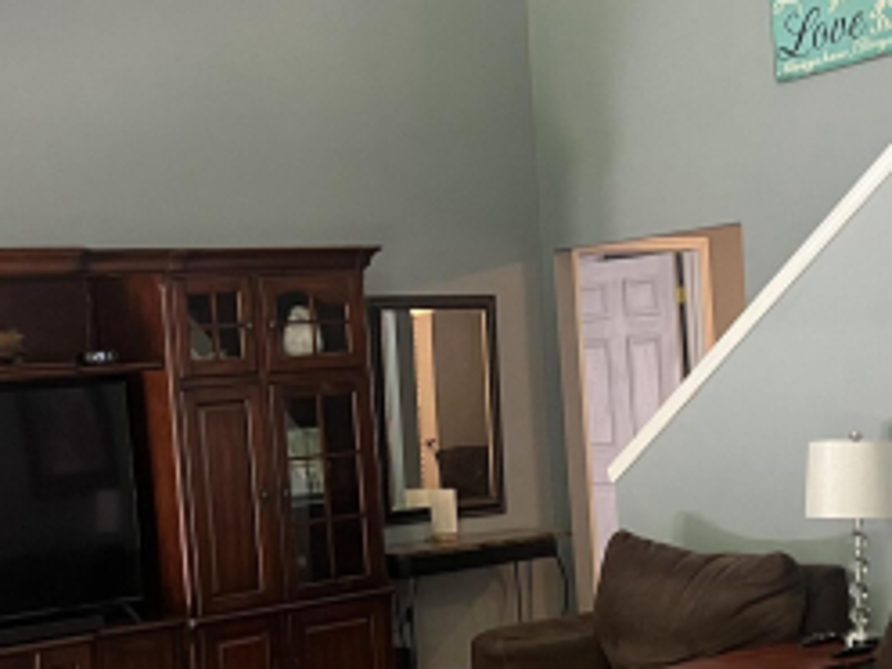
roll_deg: +4.4
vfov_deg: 21.0
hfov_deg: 27.8
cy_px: 385
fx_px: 1804
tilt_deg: -1.8
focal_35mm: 70
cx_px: 473
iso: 320
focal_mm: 5.7
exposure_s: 1/60
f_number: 1.5
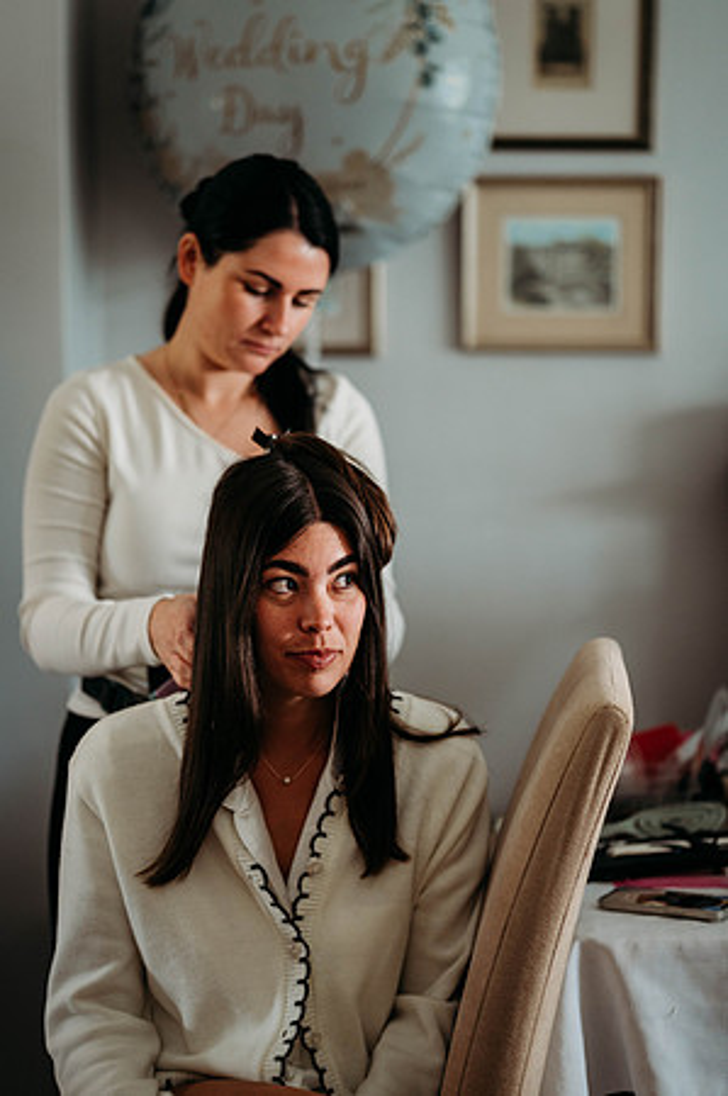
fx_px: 2584
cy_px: 548
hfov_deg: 16.0
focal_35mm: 85
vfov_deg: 23.9
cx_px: 364
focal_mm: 85
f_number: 1.8
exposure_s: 1/200
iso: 720
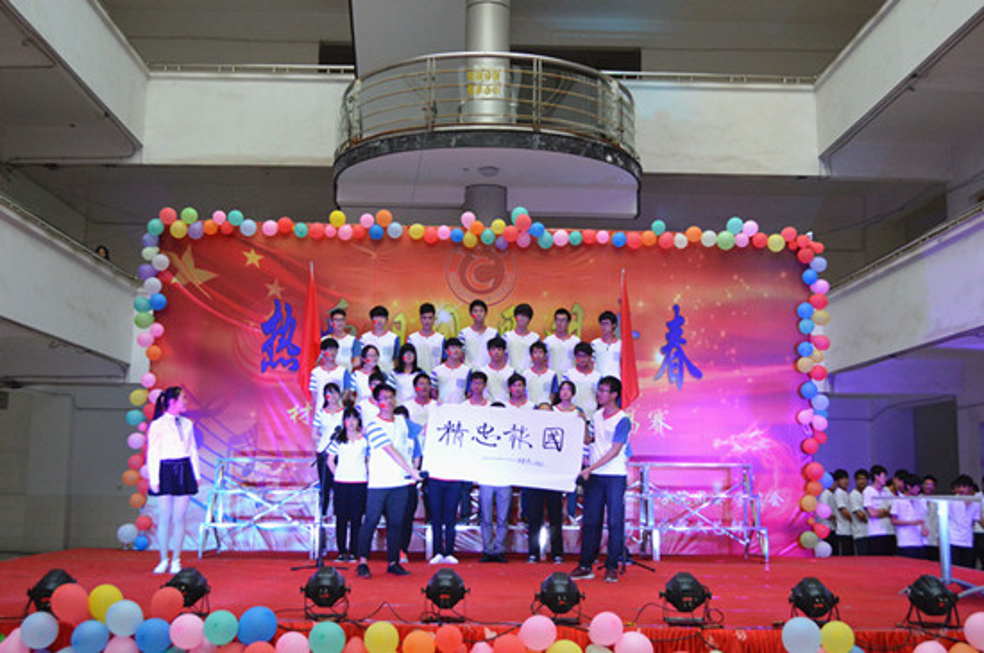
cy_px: 326
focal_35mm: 39
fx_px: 1064
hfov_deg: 49.6
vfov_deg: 34.1
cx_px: 492
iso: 1800
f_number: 4.2
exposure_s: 1/500
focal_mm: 26
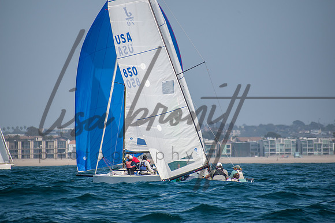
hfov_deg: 4.6
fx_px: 4188
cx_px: 168
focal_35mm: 450
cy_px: 112
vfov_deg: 3.1
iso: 200
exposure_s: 1/1000
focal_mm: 300
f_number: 6.3
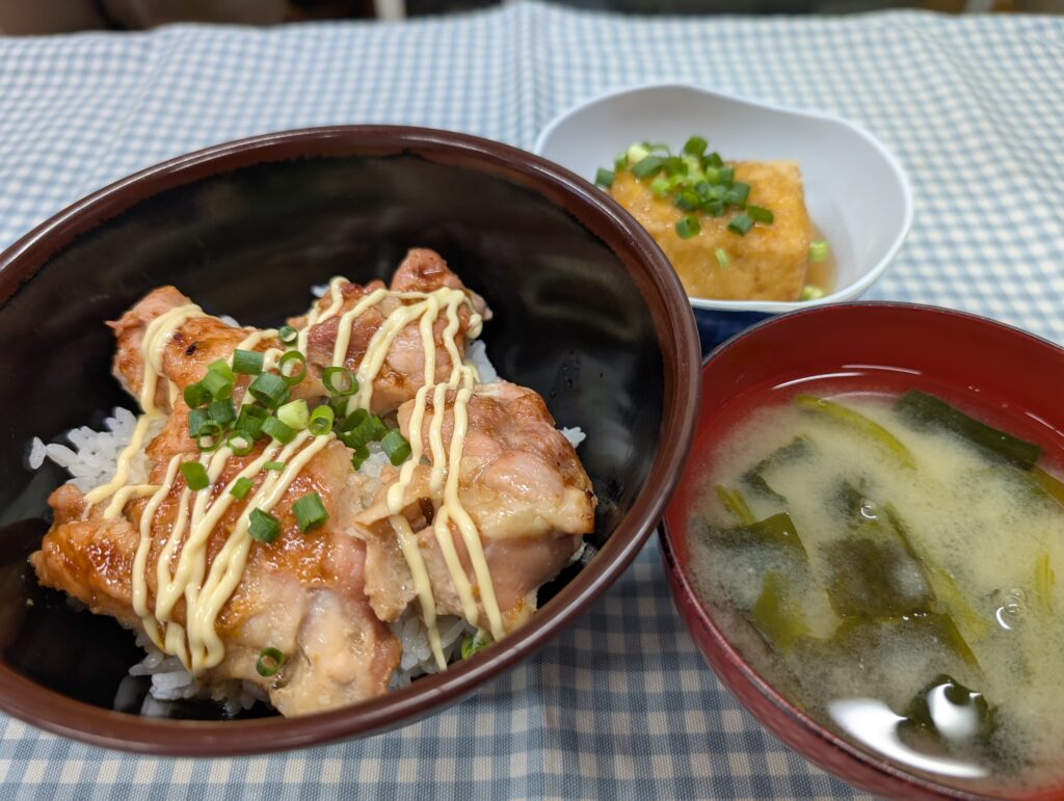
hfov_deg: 71.5
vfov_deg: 56.9
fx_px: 739
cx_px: 532
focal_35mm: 24
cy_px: 400
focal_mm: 6.9
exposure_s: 1/60
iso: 68
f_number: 1.68
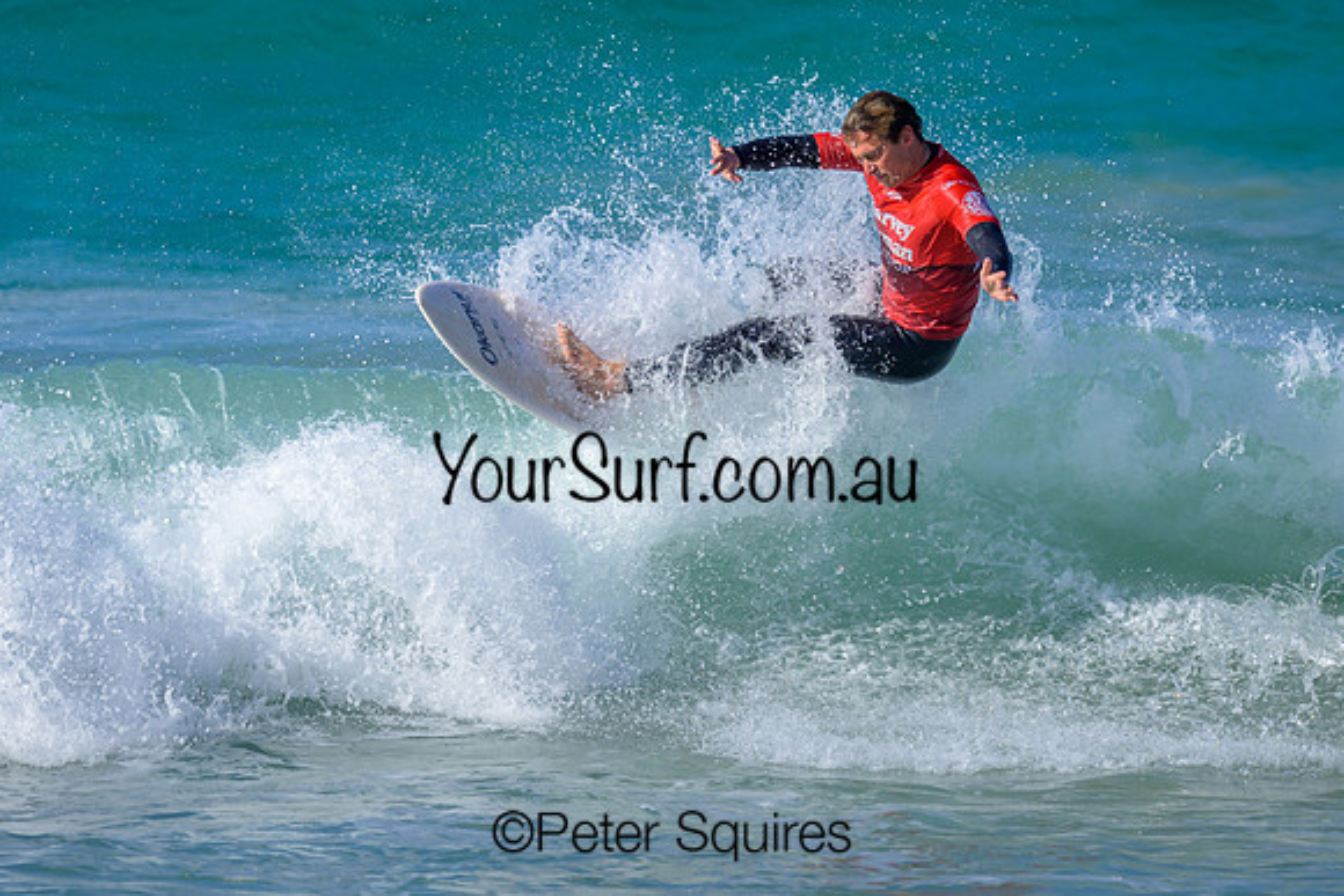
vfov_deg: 1.3
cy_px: 286
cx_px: 663
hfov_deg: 1.9
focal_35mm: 1098
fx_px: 41015
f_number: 6.3
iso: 320
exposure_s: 1/2000
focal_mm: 800
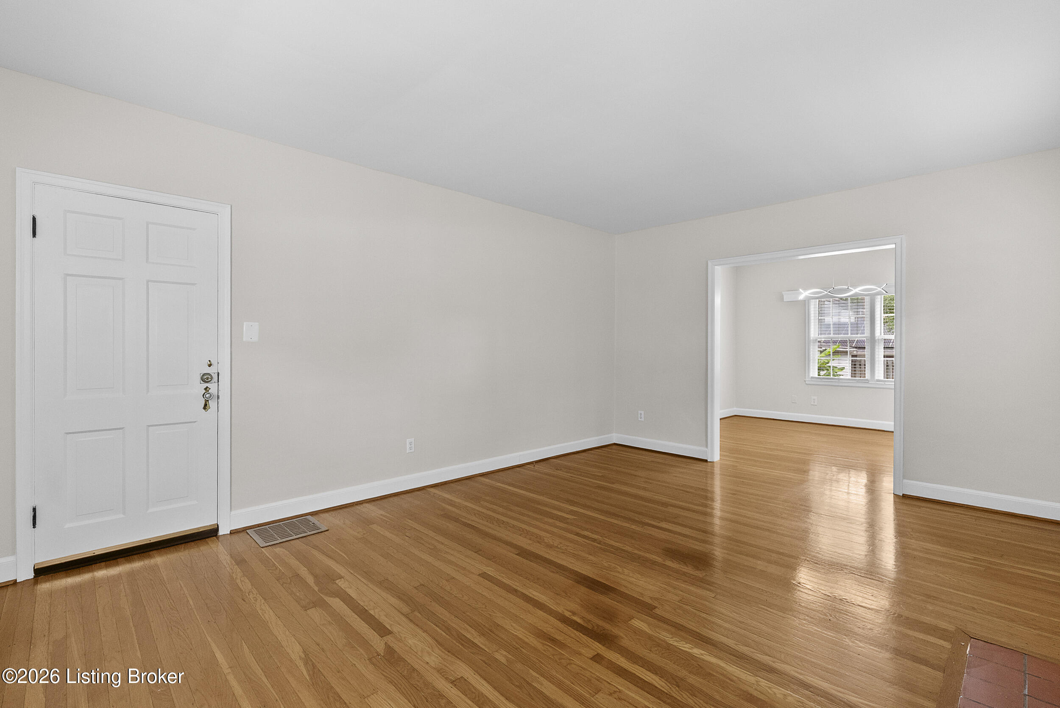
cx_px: 530
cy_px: 354
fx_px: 471
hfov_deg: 96.7
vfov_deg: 73.8
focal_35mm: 16
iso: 2500
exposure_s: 1/5
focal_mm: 16
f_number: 13
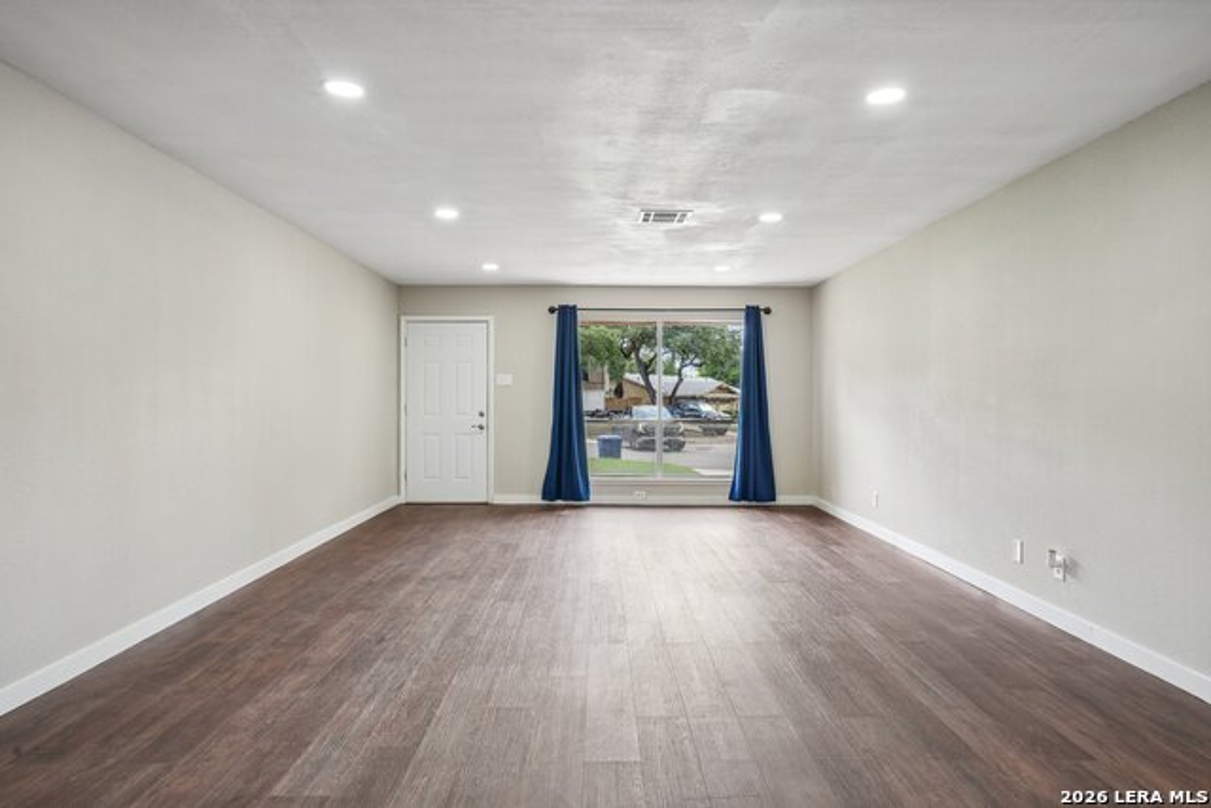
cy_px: 404
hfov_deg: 78.6
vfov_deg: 57.3
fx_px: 740
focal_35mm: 22
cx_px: 606
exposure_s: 1/30
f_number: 8
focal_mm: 22
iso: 400
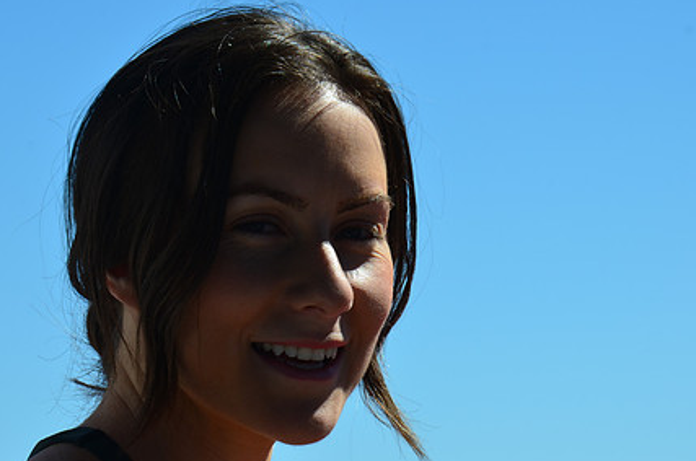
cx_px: 328
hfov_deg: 6.5
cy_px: 238
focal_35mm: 316
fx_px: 6092
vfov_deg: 4.3
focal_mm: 155
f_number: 11
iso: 100
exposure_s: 1/160
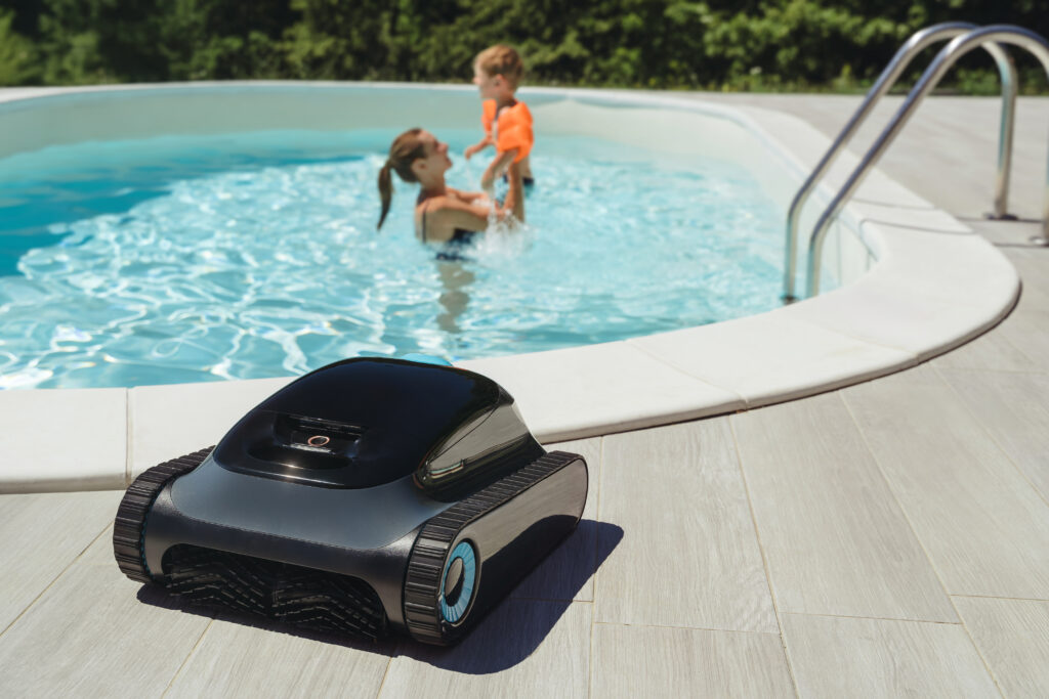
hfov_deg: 41.9
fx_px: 1370
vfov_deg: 28.7
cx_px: 524
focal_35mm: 47
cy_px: 350
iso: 100
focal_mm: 47
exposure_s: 1/800
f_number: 5.6
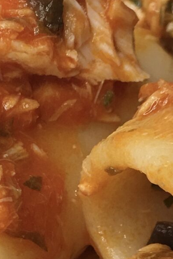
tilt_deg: -41.1
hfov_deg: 10.6
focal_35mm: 129
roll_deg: +0.3
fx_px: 930
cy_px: 309
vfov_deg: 15.3
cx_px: 88
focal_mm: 4.15
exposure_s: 1/33
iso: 50
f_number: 2.2
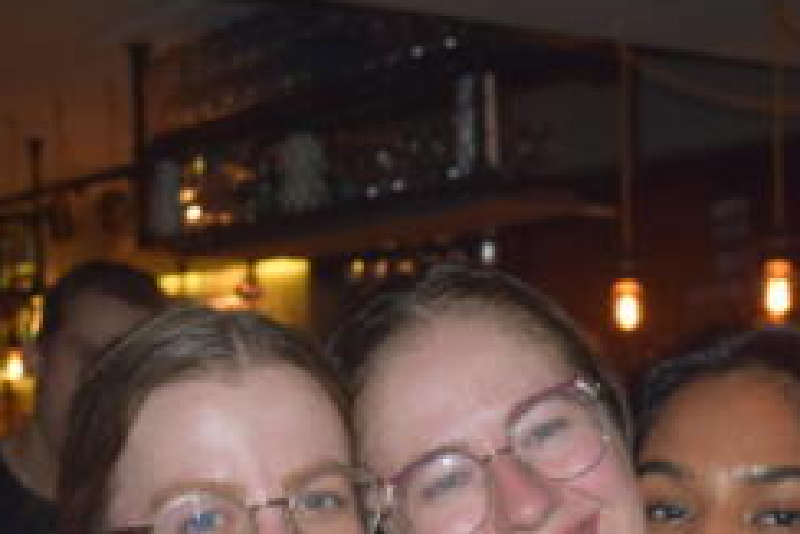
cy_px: 483
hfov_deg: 22.8
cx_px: 475
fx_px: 1979
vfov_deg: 15.2
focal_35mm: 89
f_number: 4.2
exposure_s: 1/60
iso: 2200
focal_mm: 29
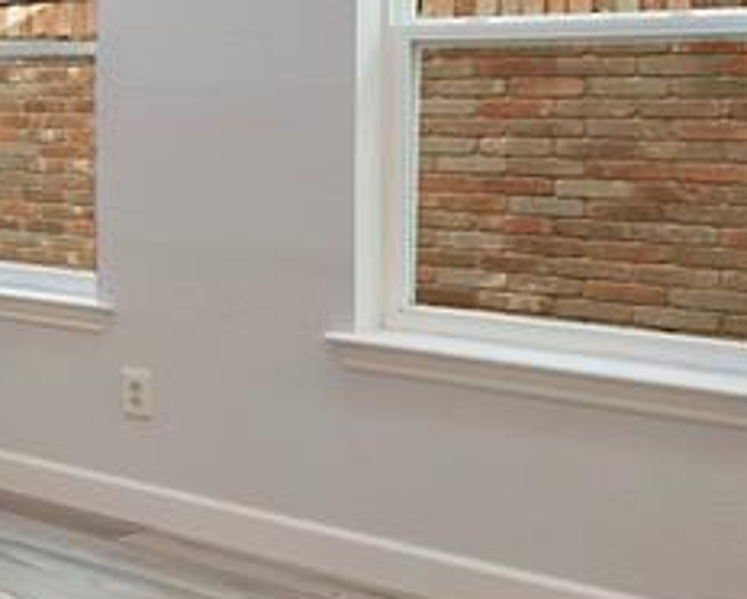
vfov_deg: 24.1
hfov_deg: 20.1
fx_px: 1372
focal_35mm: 62
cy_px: 93
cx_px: -654
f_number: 11
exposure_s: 1/1.67
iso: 100
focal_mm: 10
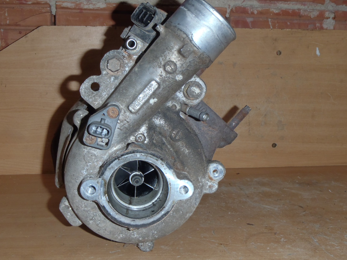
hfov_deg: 44.8
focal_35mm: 42
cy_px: 133
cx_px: 164
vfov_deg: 34.4
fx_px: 421
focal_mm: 6.83
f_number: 4.6
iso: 100
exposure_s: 1/40
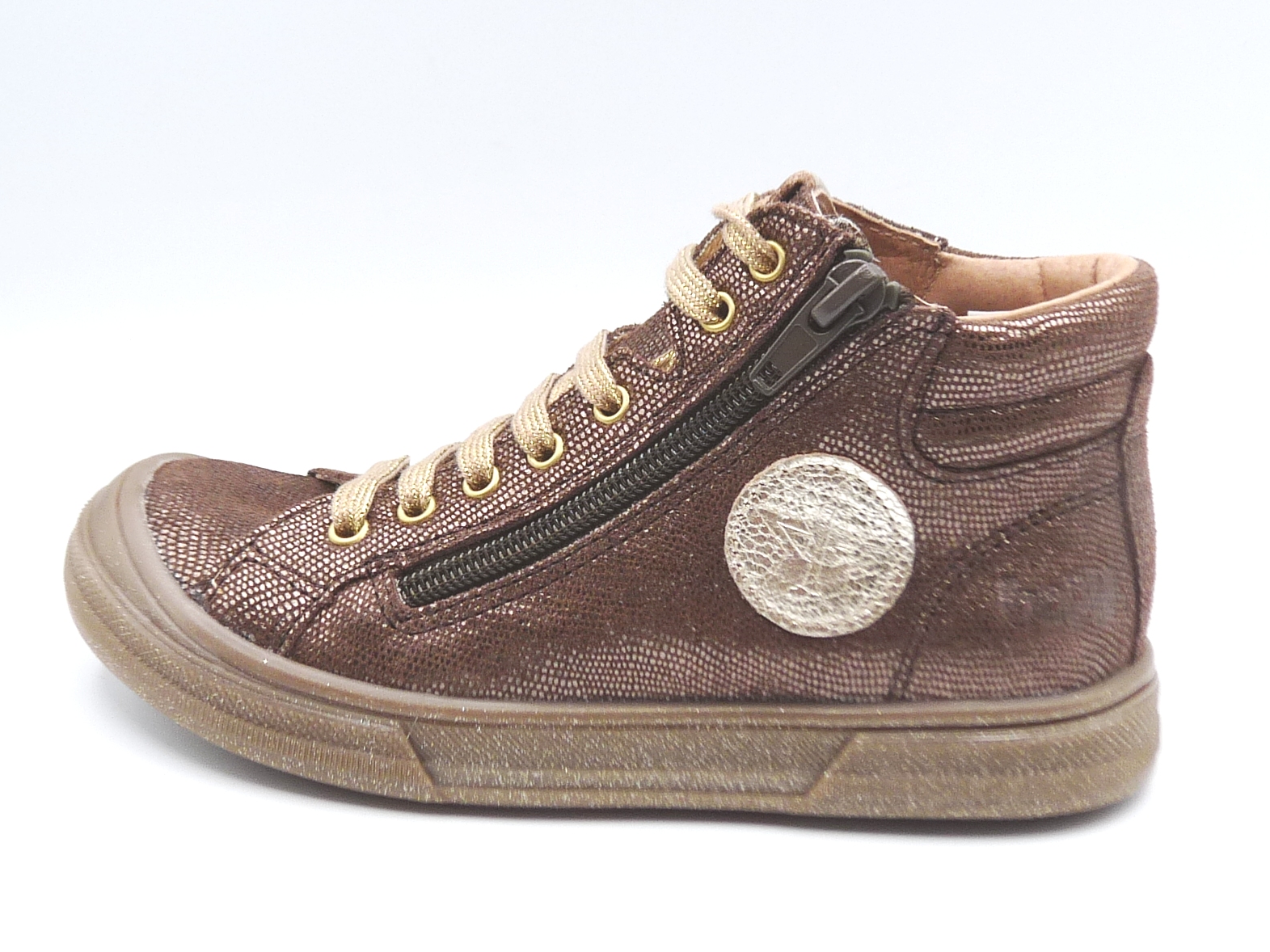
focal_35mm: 55
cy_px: 478
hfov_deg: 34.9
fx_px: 2018
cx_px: 631
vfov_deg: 26.6
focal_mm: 5.5
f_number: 4
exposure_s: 1/160
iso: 100
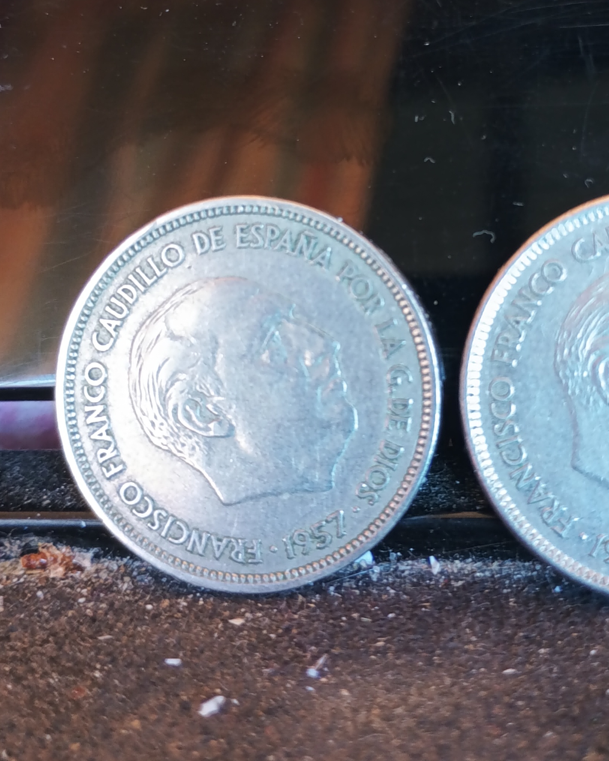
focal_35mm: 55
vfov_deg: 33.4
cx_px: 392
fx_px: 1239
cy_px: 184
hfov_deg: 27.5
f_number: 1.8
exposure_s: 1/33.3
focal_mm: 4.26
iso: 531
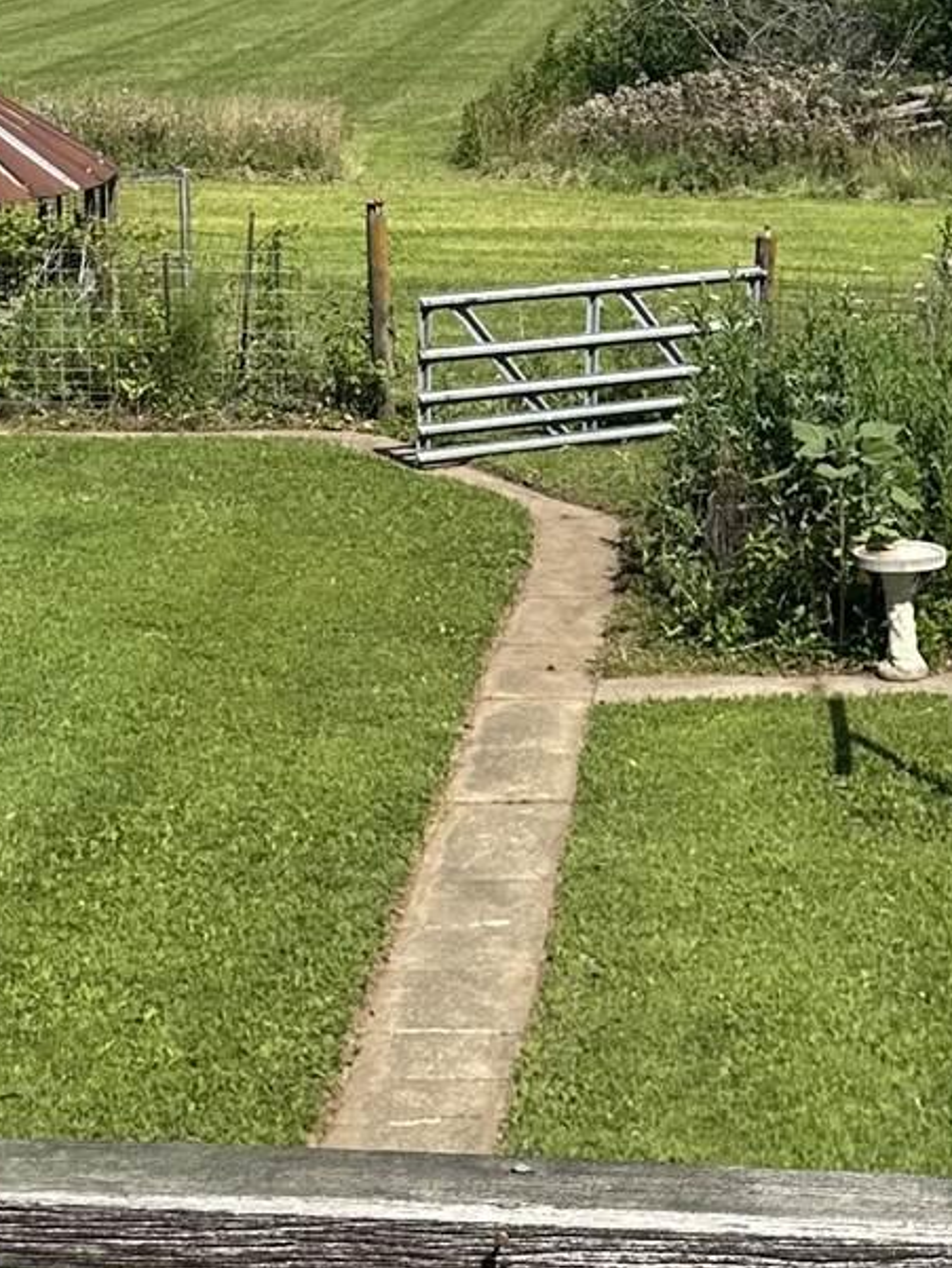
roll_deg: -0.8
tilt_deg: -10.6
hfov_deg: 16.1
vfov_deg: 21.2
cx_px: 475
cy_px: 367
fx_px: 3372
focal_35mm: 92
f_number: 1.78
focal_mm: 6.86
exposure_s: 1/5000
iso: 80
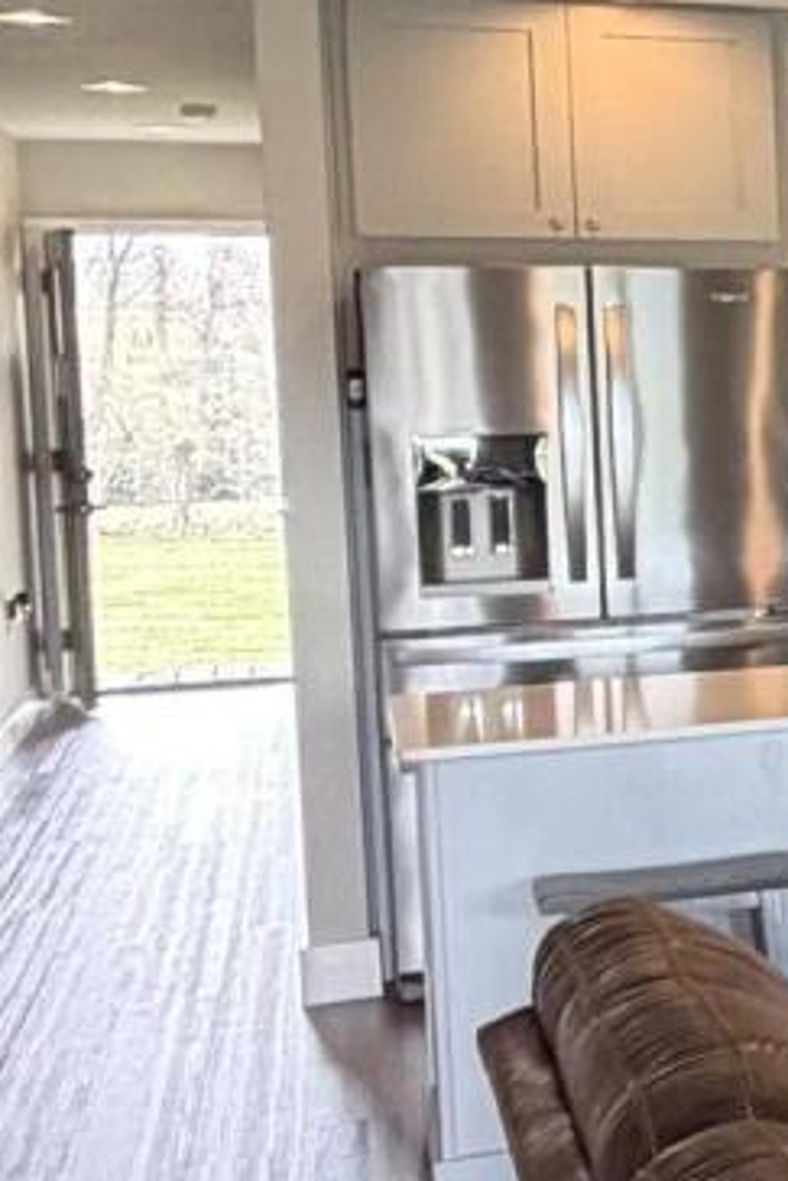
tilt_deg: -3.9
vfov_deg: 25.3
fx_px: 2624
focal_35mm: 80
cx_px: 2228
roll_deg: +0.2
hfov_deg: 11.6
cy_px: 483
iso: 200
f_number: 2.2
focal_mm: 2.22
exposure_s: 1/60
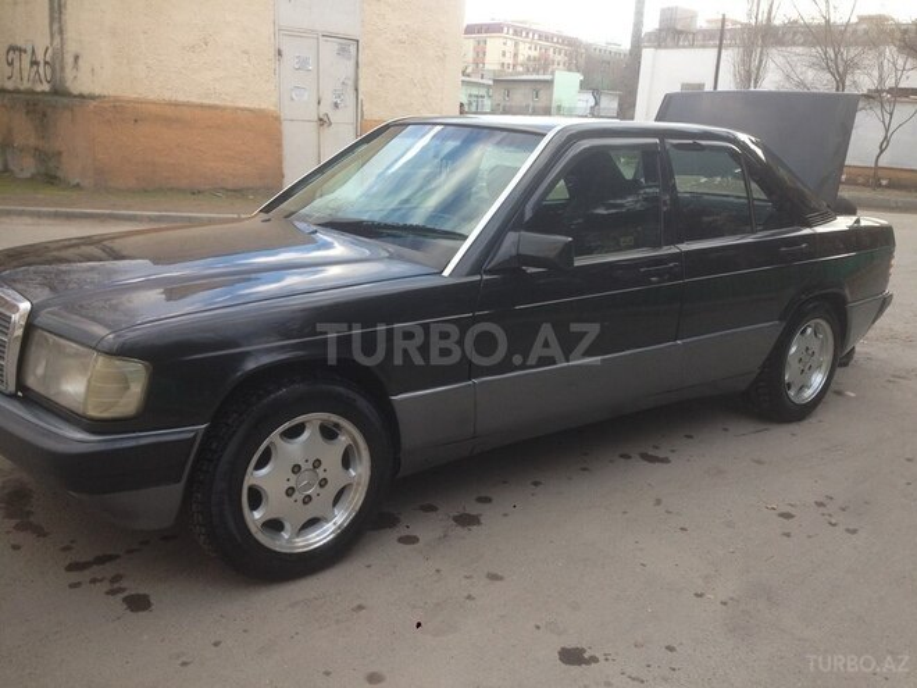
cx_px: 458
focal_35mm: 33
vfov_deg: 42.9
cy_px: 344
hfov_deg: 55.4
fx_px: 874
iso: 64
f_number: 2.4
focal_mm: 4.12
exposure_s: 1/100
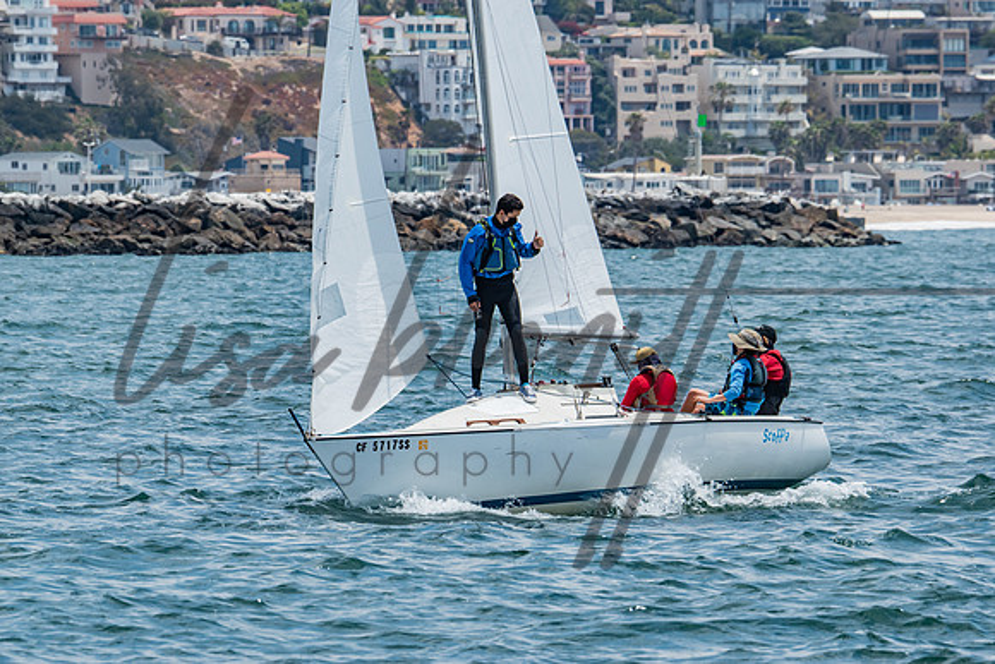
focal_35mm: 435
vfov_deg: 3.2
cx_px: 498
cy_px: 332
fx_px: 12025
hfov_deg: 4.7
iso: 400
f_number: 11
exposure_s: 1/640
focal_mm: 290
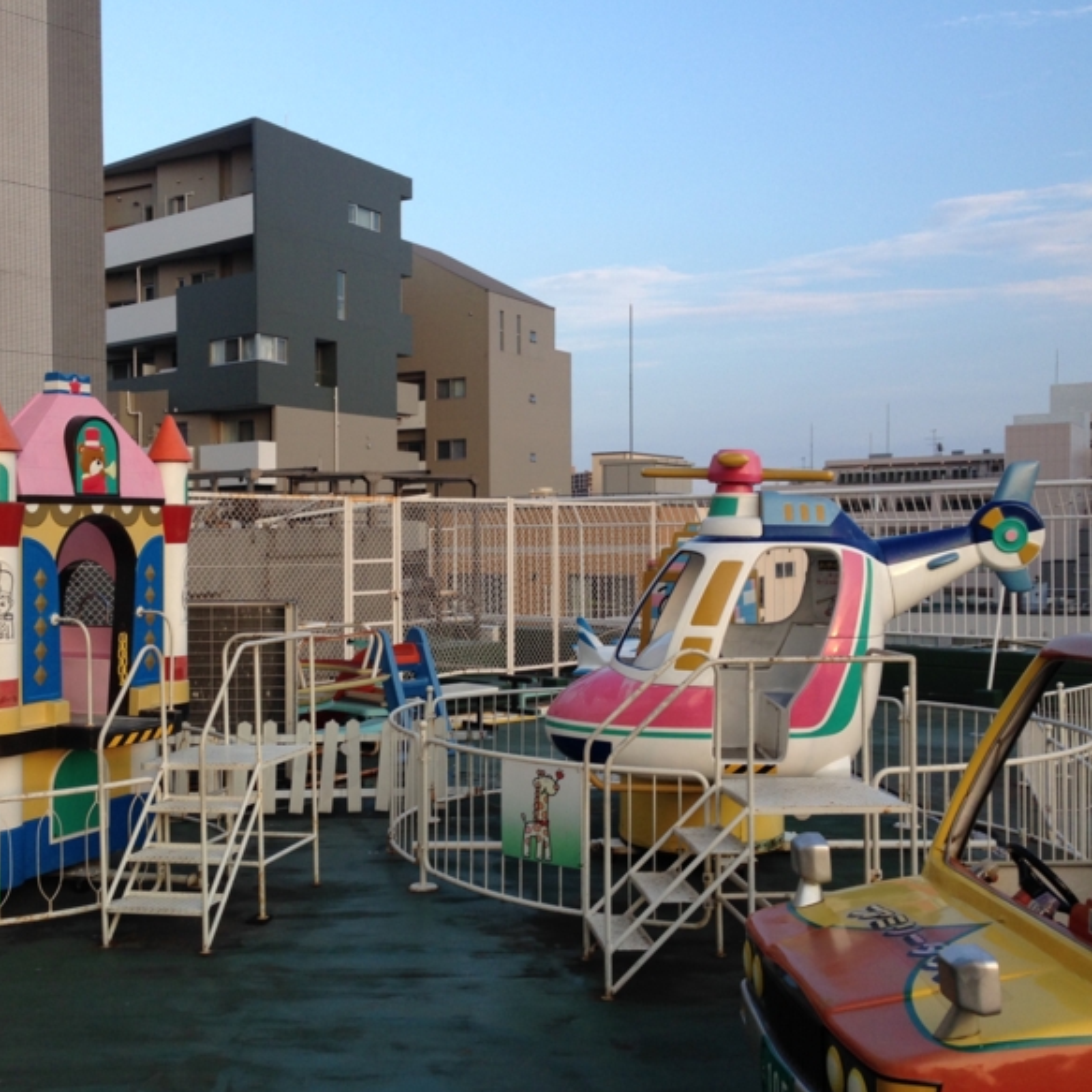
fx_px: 1428
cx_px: 423
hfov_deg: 41.6
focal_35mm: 40
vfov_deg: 41.9
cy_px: 551
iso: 50
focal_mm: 4.12
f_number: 2.4
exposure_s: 1/234
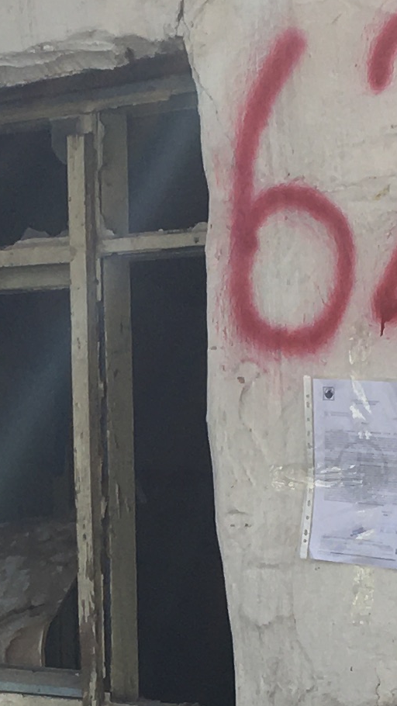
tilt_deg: -0.2
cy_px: 557
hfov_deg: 8.6
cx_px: 2
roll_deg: +0.4
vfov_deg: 15.3
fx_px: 2620
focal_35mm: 140
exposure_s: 1/455
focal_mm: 4.15
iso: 25
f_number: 2.2
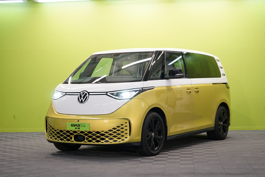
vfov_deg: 19.7
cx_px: 137
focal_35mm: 69
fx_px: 508
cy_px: 94
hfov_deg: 29.2
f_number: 5.6
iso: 320
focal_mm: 63
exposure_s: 1/25
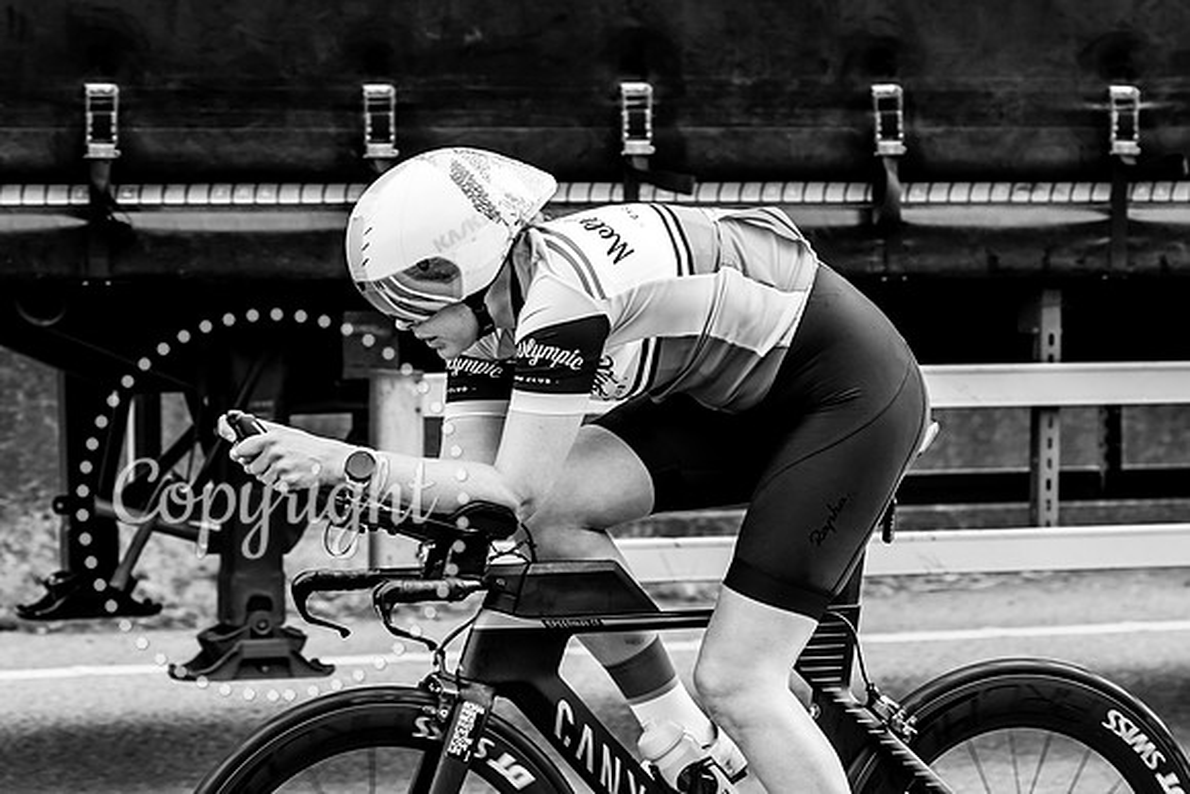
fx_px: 4325
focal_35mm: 131
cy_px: 354
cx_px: 501
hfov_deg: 15.7
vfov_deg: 10.5
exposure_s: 1/1000
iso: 500
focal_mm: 70
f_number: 4
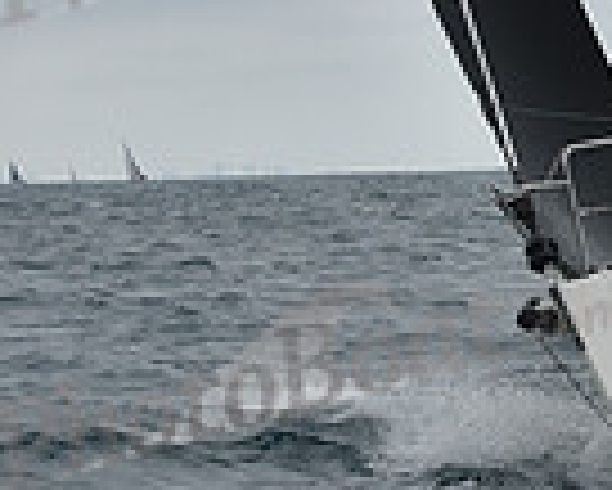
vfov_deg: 5.5
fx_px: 5093
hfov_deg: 6.8
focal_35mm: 281
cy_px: 79
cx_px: 864
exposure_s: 1/800
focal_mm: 70
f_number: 11
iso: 250
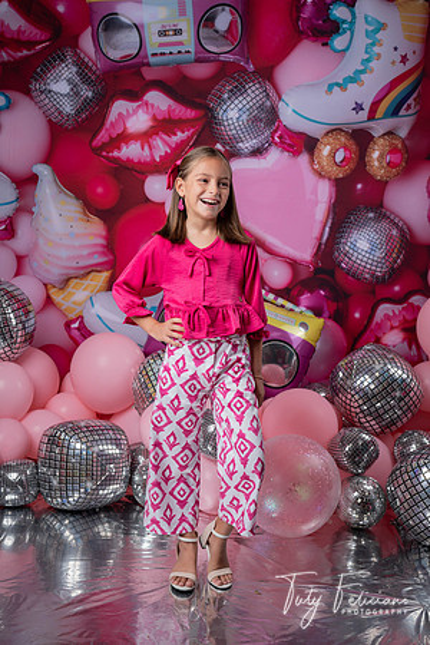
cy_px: 322
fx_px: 842
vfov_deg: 41.9
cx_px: 215
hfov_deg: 28.6
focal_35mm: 47
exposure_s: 1/100
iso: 100
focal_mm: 47
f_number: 4.5
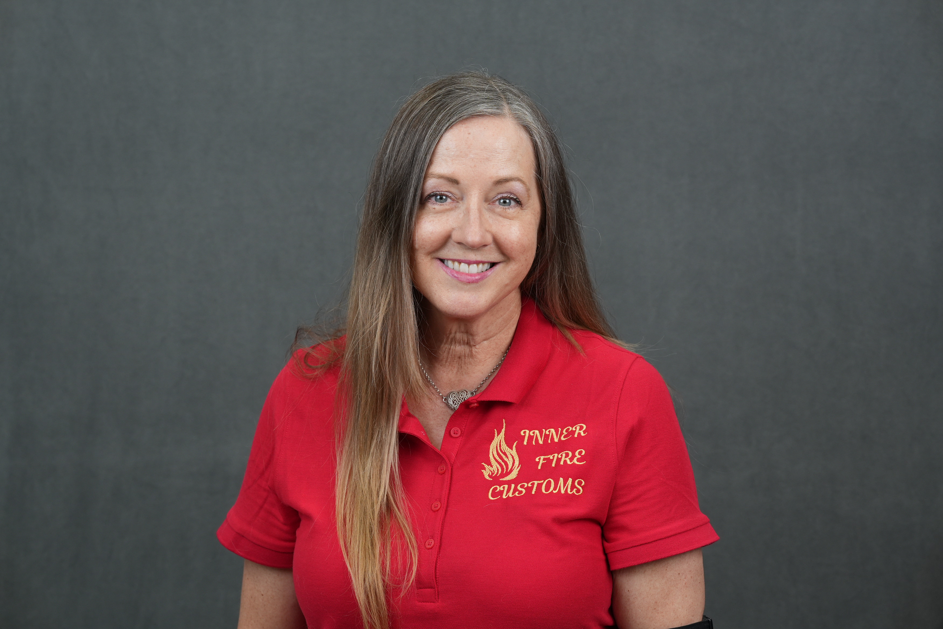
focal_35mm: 85
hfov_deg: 23.9
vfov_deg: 16.1
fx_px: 2226
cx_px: 472
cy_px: 314
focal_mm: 85
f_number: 6.3
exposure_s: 1/160
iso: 800
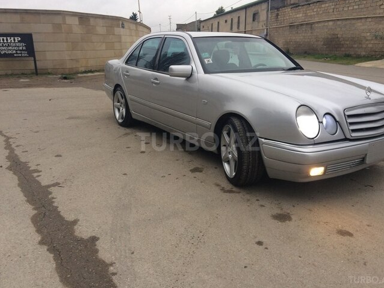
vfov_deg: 46.8
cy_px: 142
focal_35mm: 30
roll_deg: +1.2
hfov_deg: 59.9
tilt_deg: -16.4
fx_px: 333
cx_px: 198
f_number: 2.2
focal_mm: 4.15
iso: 50
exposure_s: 1/100
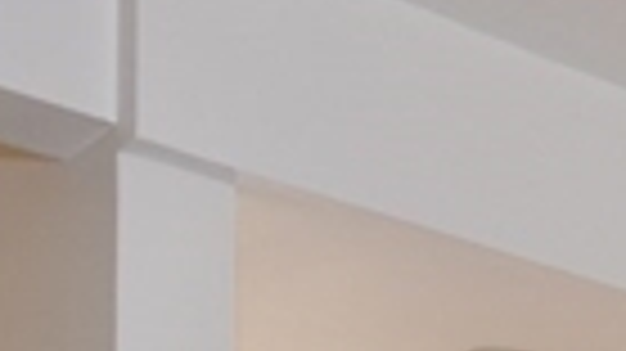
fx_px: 1924
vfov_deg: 8.7
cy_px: 1037
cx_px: 1464
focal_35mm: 116
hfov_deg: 13.7
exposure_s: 1/60
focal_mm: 10
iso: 200
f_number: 4
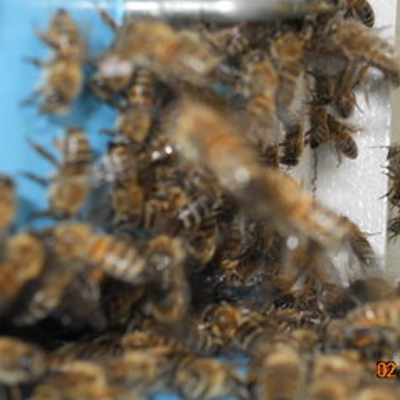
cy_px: 196
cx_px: 254
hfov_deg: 17.4
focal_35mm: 100
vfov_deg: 17.4
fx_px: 1307
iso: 80
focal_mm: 12.71
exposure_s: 1/60
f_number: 7.8
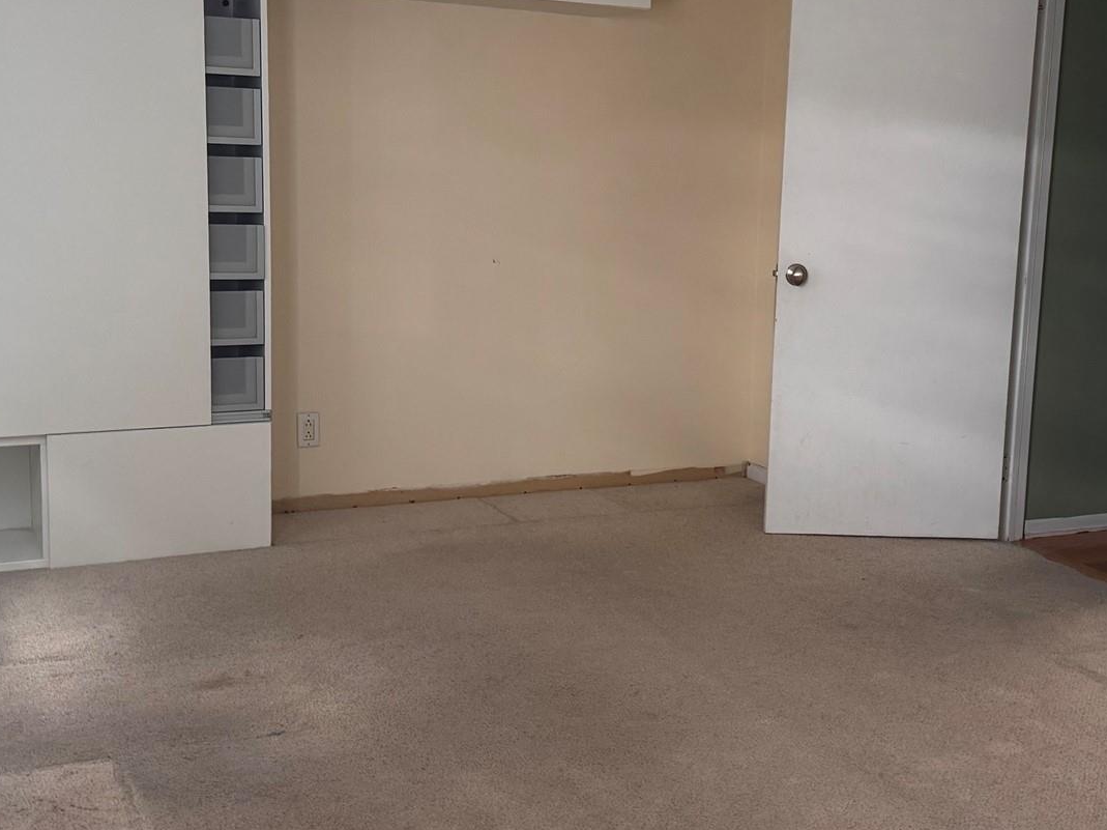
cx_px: 649
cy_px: 359
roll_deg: -2.3
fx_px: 1471
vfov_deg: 31.5
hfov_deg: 41.1
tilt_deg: -7.4
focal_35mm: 46
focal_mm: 6.76
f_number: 1.78
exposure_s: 1/60
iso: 400
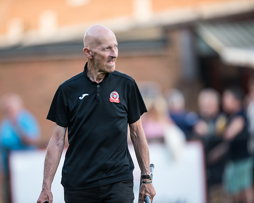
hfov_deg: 4.3
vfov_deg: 3.4
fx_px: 3386
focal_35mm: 451
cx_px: 118
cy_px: 102
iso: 400
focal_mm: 400
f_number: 2.8
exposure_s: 1/640
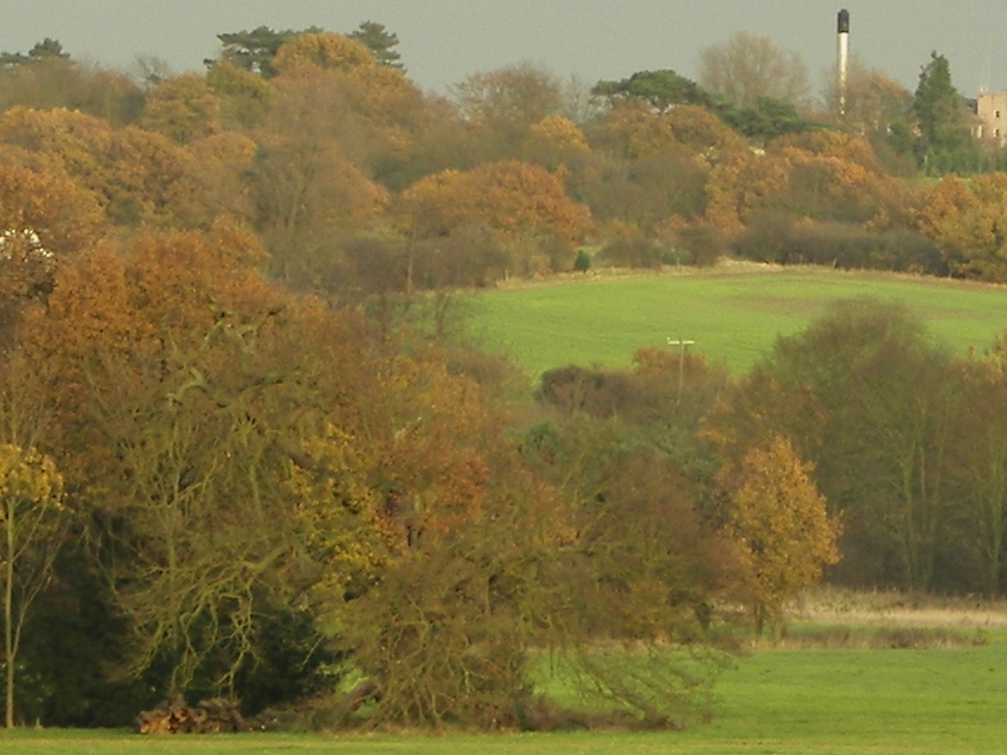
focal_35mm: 421
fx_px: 12244
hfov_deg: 4.7
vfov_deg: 3.5
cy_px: 8
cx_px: 923
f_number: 3.2
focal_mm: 22.8
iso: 50
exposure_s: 1/60
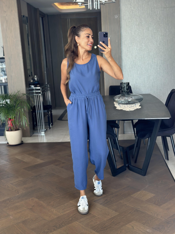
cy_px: 117
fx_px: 324
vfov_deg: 39.7
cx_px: 88
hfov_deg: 30.3
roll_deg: +3.3
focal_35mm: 48
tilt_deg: -16.0
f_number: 1.78
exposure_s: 1/115
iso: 125
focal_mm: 6.86
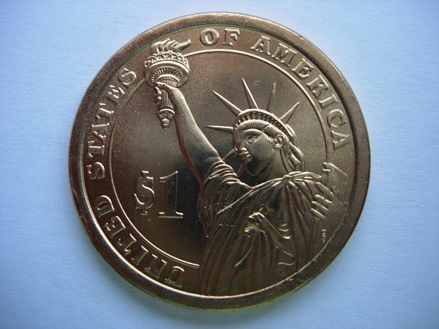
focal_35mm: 38
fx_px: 482
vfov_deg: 37.7
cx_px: 220
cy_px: 164
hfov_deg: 49.0
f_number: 2.8
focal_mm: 7.8
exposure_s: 1/32
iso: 109
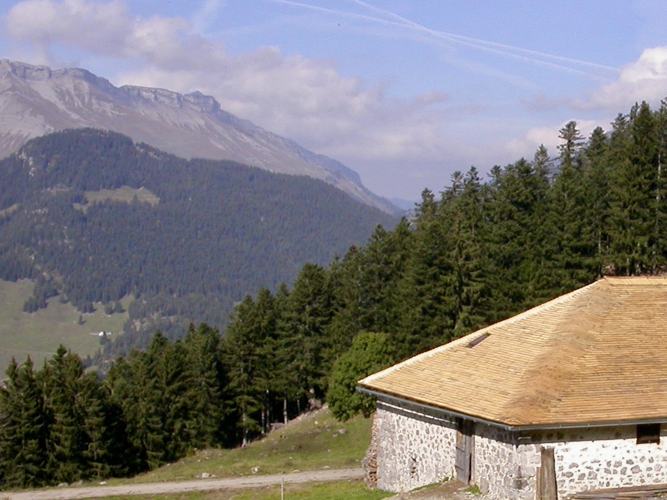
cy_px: 424
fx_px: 1464
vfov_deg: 19.1
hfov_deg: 24.9
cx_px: 608
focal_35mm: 76
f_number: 7.5
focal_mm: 7.85
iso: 100
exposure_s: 1/382
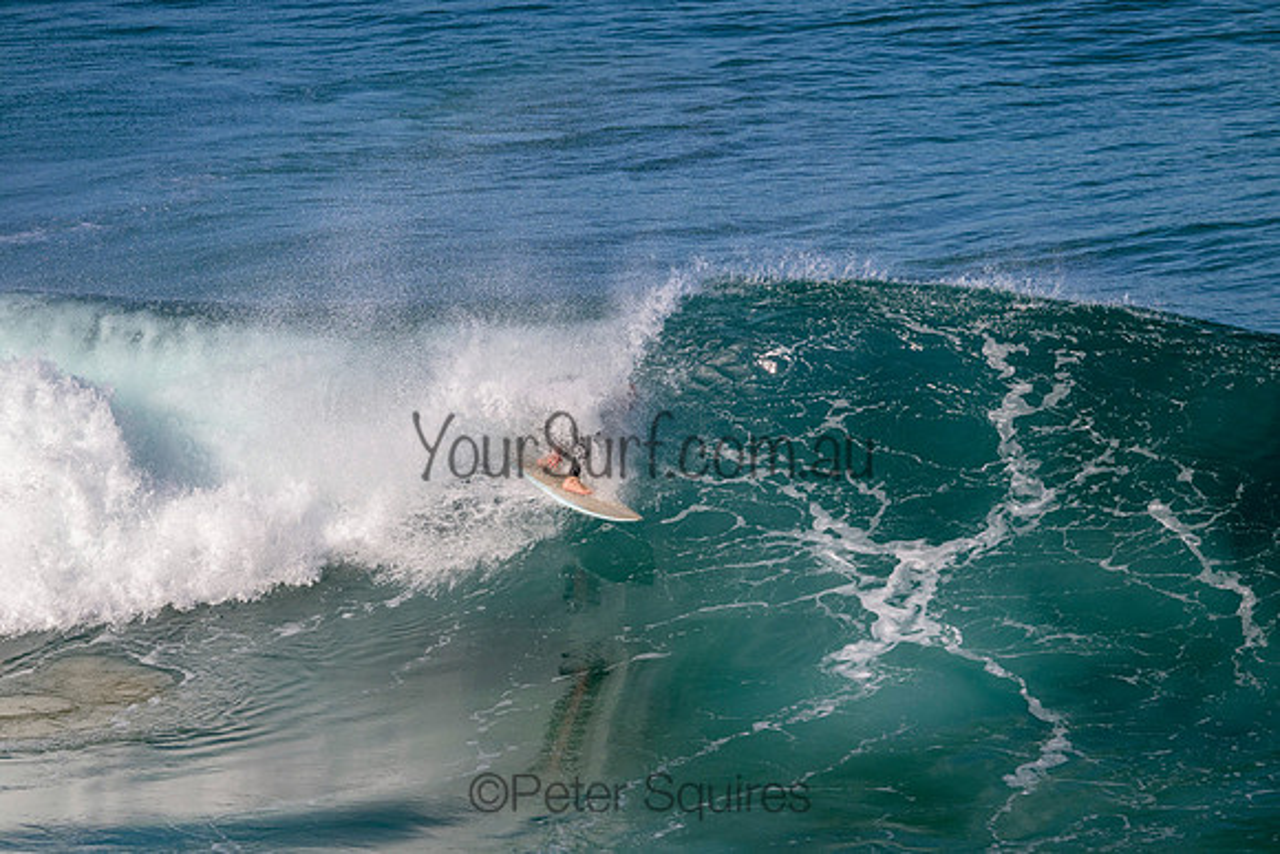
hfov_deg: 5.0
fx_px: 14581
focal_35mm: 410
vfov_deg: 3.4
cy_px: 427
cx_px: 640
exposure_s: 1/2000
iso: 1100
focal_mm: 410
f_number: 11
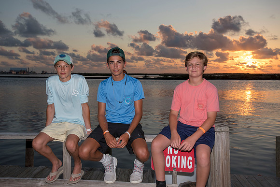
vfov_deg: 37.9
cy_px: 94
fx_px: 272
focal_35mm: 35
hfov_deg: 54.4
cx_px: 140
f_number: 7.1
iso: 500
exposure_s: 1/640
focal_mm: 35
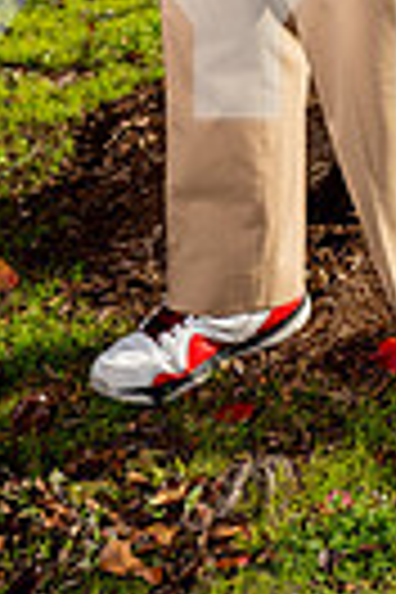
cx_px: 356
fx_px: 2079
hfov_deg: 10.8
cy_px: -333
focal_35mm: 126
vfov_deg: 14.9
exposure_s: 1/1250
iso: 100
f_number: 4
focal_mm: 37
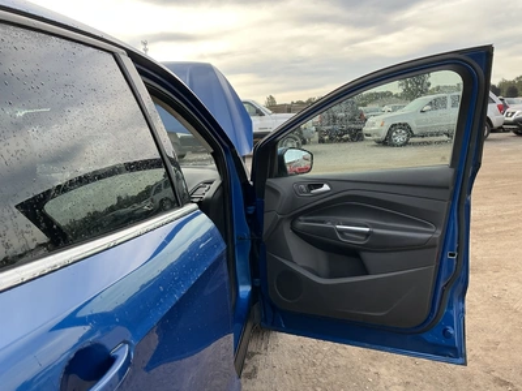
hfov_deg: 63.4
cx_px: 261
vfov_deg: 49.7
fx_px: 422
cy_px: 196
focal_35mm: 28
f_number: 1.8
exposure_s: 1/333
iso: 25
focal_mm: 3
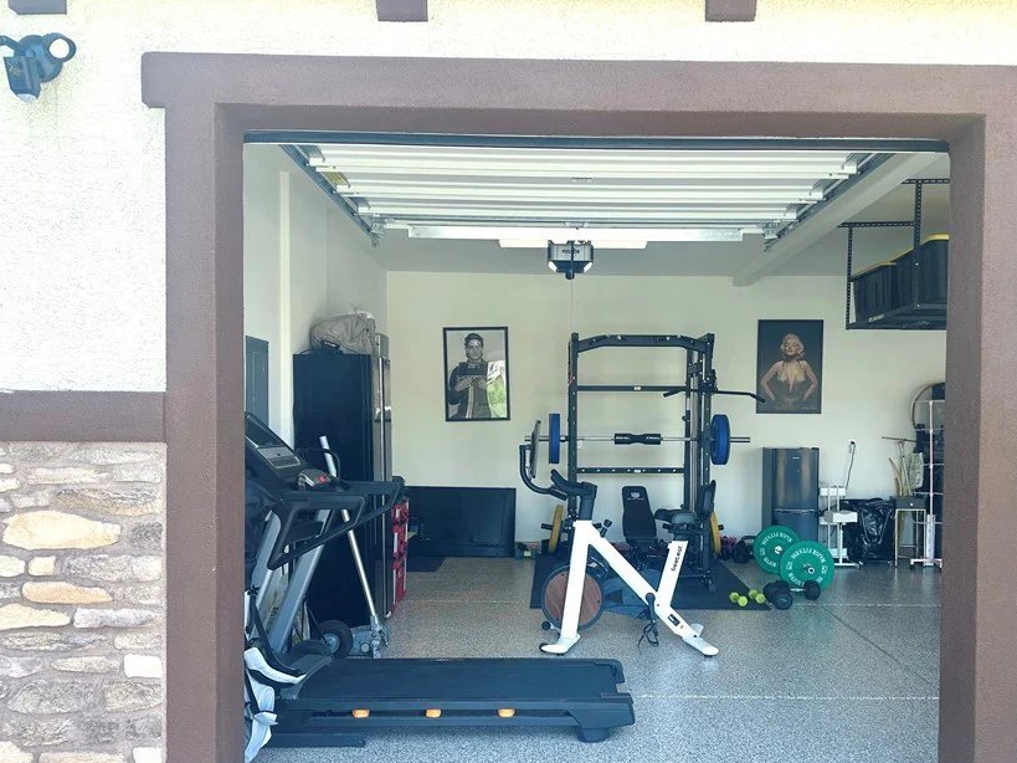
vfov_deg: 46.6
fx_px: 881
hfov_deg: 59.8
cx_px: 569
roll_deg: -0.5
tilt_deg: -1.4
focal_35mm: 30
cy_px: 440
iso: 80
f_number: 1.78
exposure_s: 1/564
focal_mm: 6.86
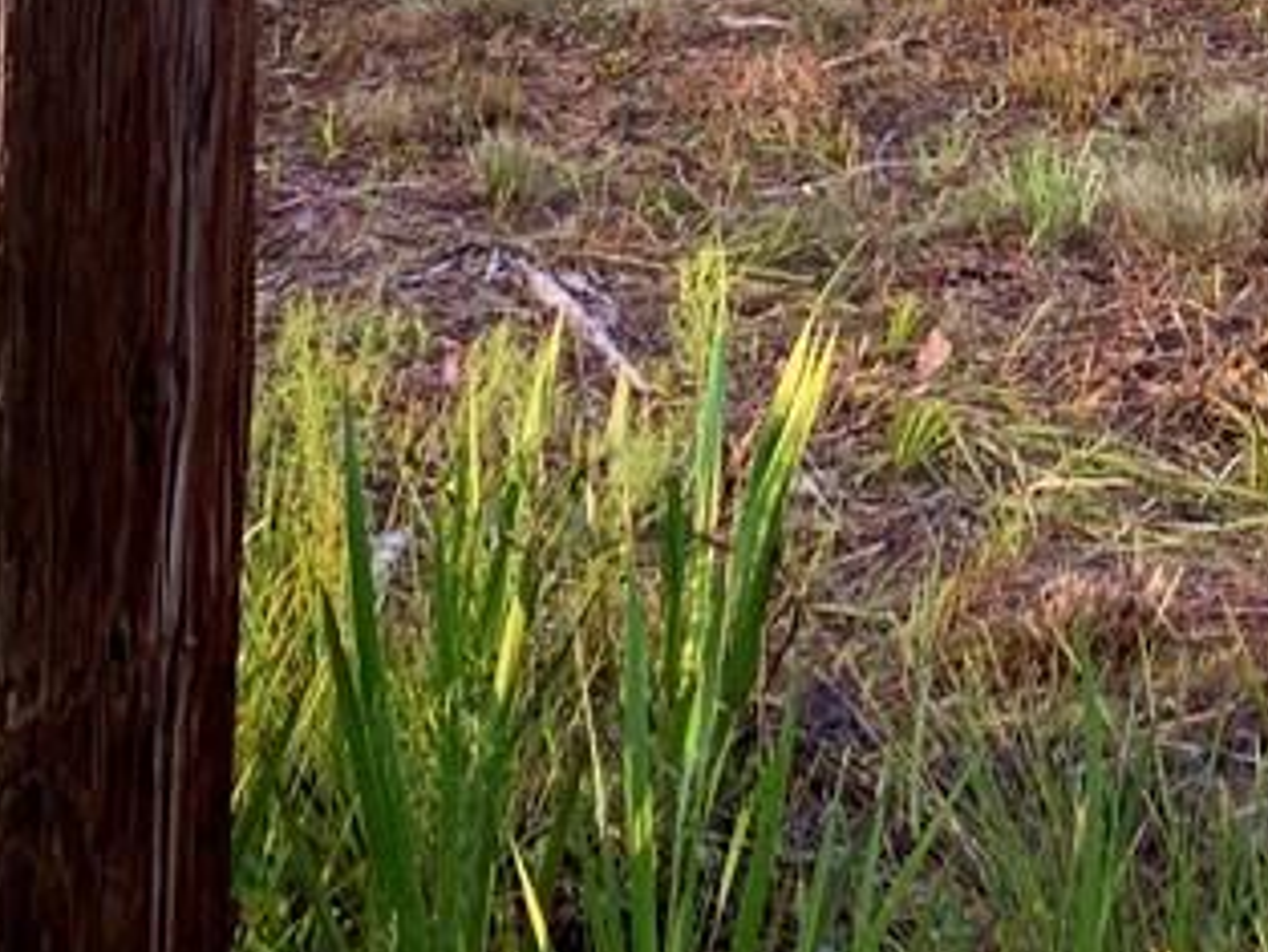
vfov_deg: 16.4
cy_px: -312
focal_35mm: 85
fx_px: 3115
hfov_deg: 20.6
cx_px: 1722
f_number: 1.8
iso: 40
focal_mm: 4.25
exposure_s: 1/122
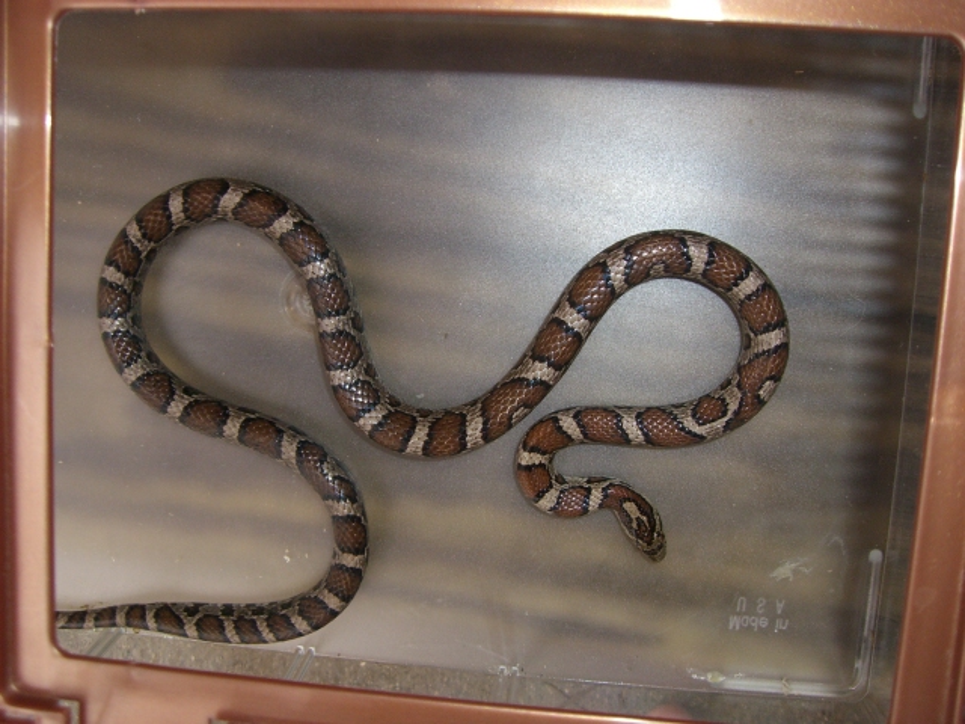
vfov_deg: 37.7
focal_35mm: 38
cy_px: 362
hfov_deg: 49.0
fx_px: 1059
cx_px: 482
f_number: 2.7
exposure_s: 1/60
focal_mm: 6.2
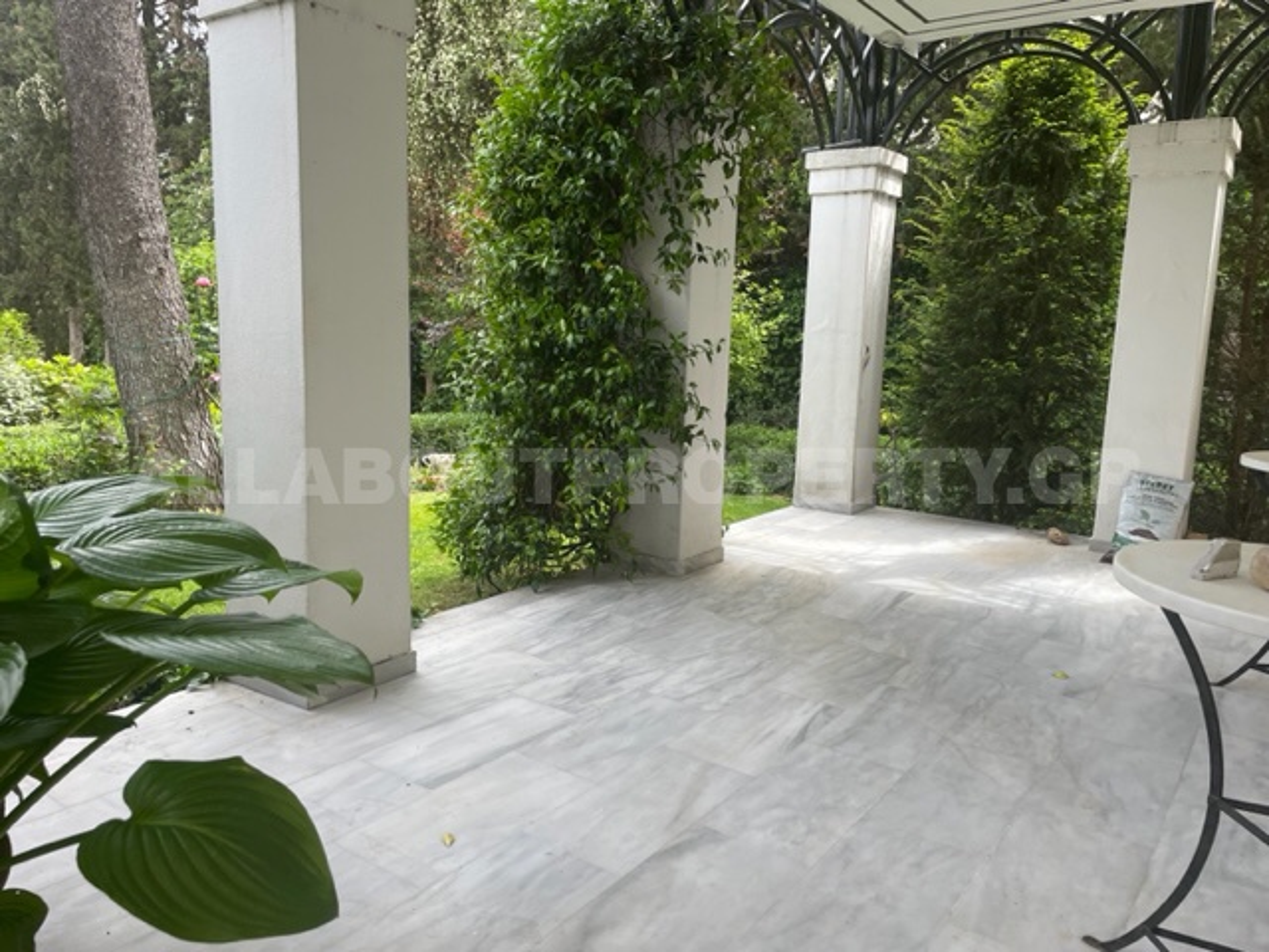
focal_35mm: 26
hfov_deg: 67.3
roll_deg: -1.9
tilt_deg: -8.6
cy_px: 476
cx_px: 634
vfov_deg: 53.1
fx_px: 953
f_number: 1.6
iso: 32
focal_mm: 4.2
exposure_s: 1/509
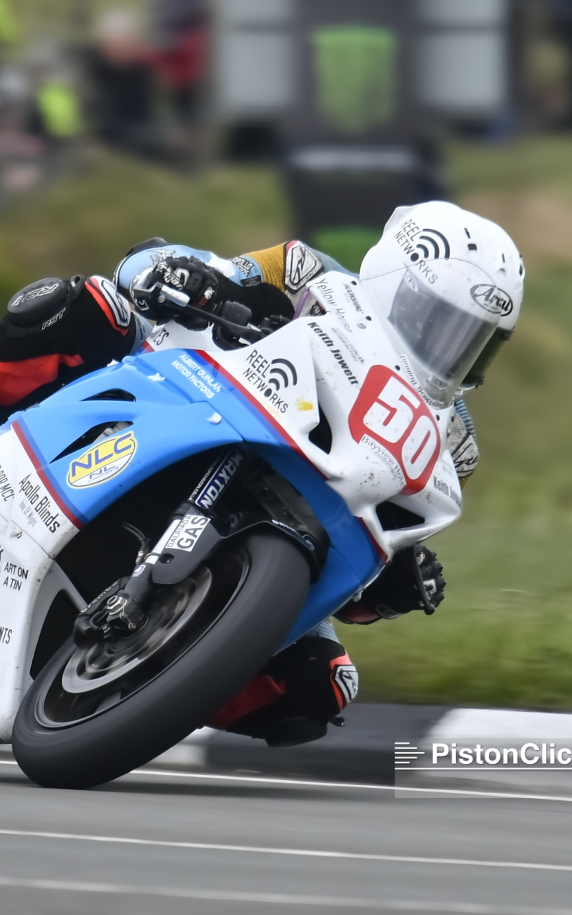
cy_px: 458
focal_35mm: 965
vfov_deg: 2.2
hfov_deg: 1.4
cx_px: 32
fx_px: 24067
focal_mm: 420
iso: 100
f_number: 7.1
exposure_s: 1/320
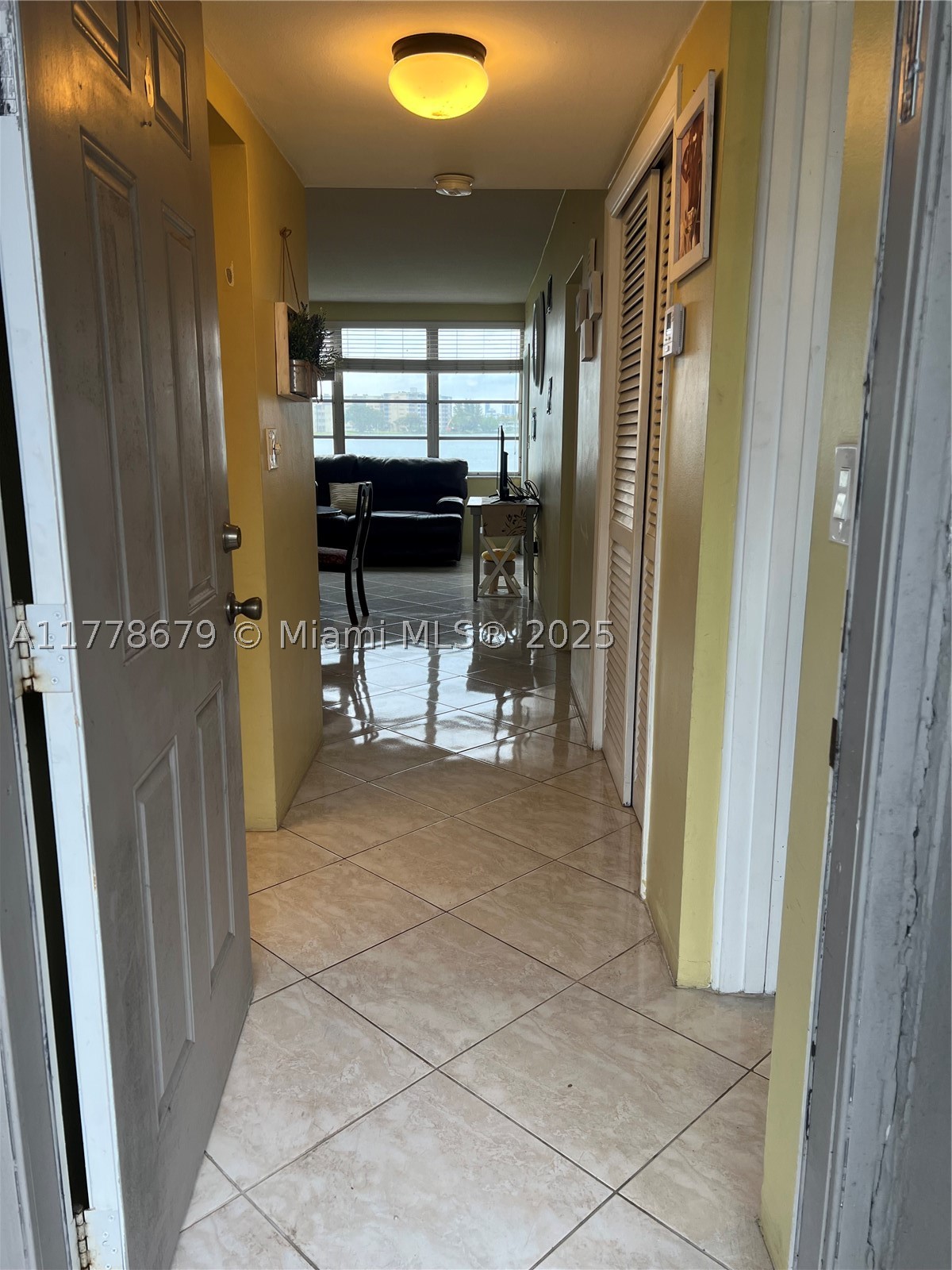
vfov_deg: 67.3
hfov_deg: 53.1
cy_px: 635
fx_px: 953
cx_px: 476
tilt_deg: -11.7
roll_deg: +0.5
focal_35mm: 26
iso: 64
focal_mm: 5.7
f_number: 1.5
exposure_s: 1/160
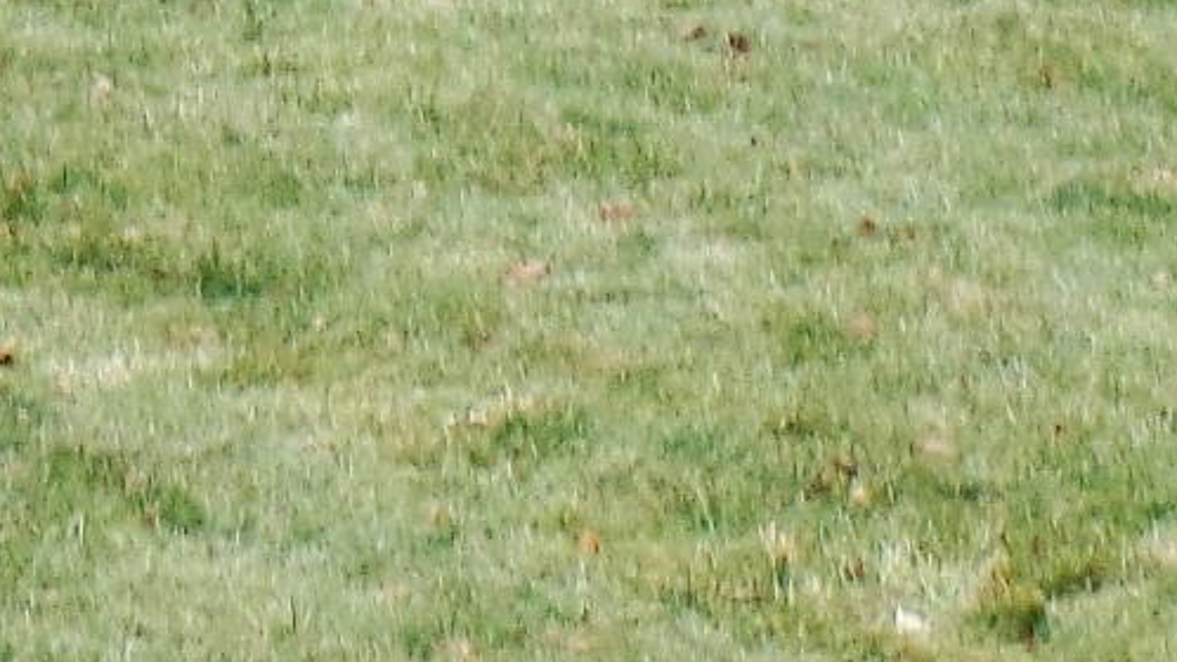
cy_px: -1757
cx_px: -90
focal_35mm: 512
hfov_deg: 4.2
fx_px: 15977
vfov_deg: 2.3
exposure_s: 1/90
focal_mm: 13.9
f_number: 3.8
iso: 80
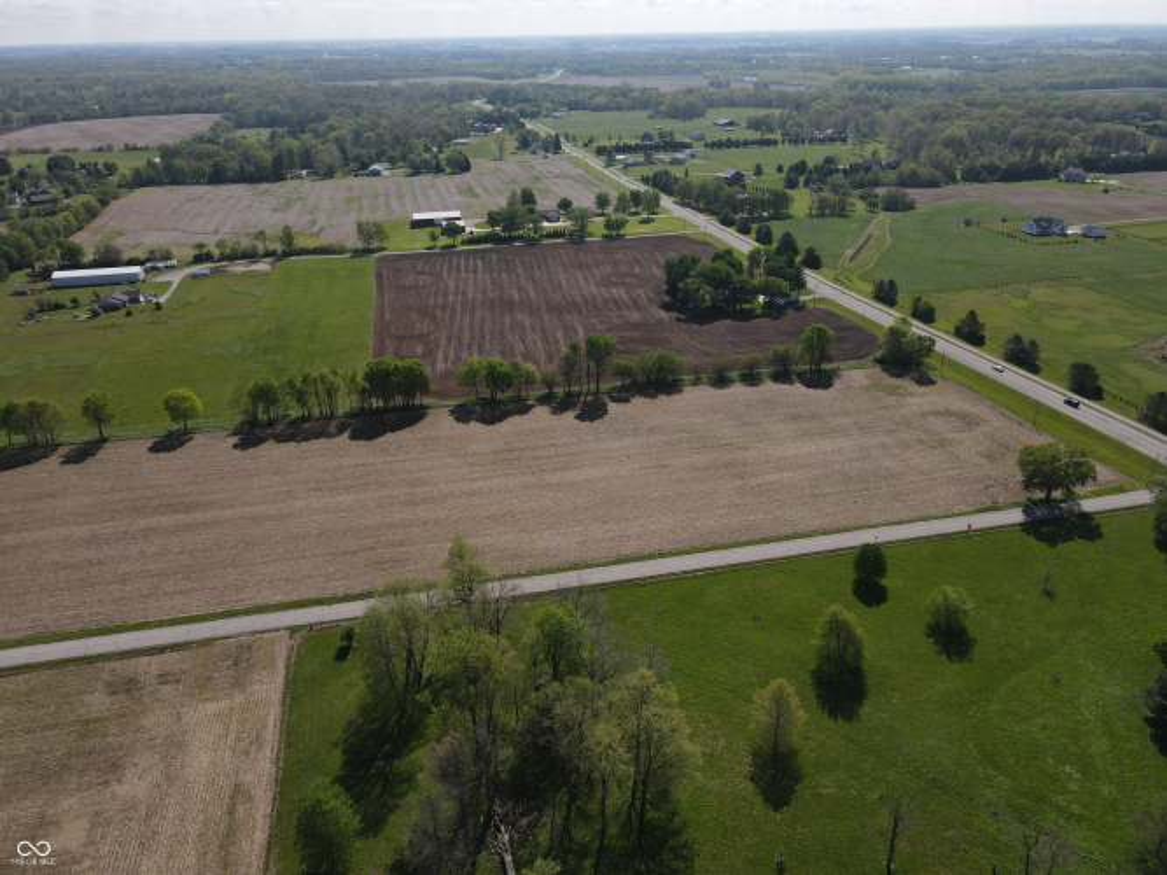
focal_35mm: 24
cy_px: 438
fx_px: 809
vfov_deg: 56.8
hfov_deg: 71.6
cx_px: 584
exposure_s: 1/800
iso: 100
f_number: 2.8
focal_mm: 4.5
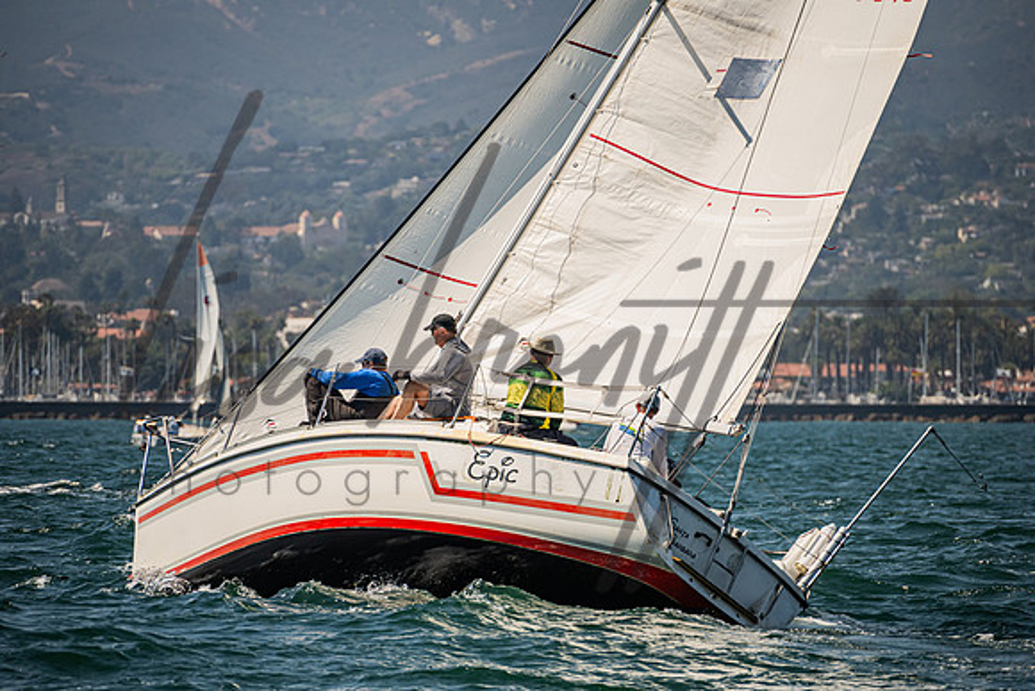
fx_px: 11766
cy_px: 346
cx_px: 524
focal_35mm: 409
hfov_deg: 5.0
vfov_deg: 3.4
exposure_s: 1/2000
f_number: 8
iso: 500
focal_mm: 400
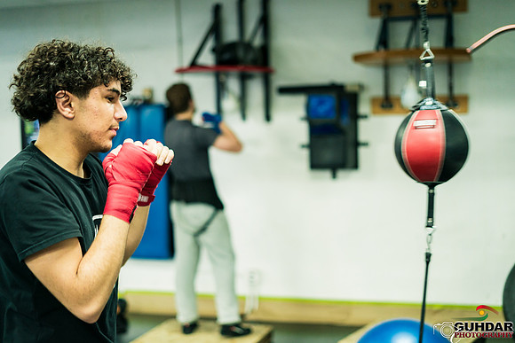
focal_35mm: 50
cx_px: 258
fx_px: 715
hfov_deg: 39.6
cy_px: 172
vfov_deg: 27.0
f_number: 1.8
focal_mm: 50
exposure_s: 1/160
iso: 1000
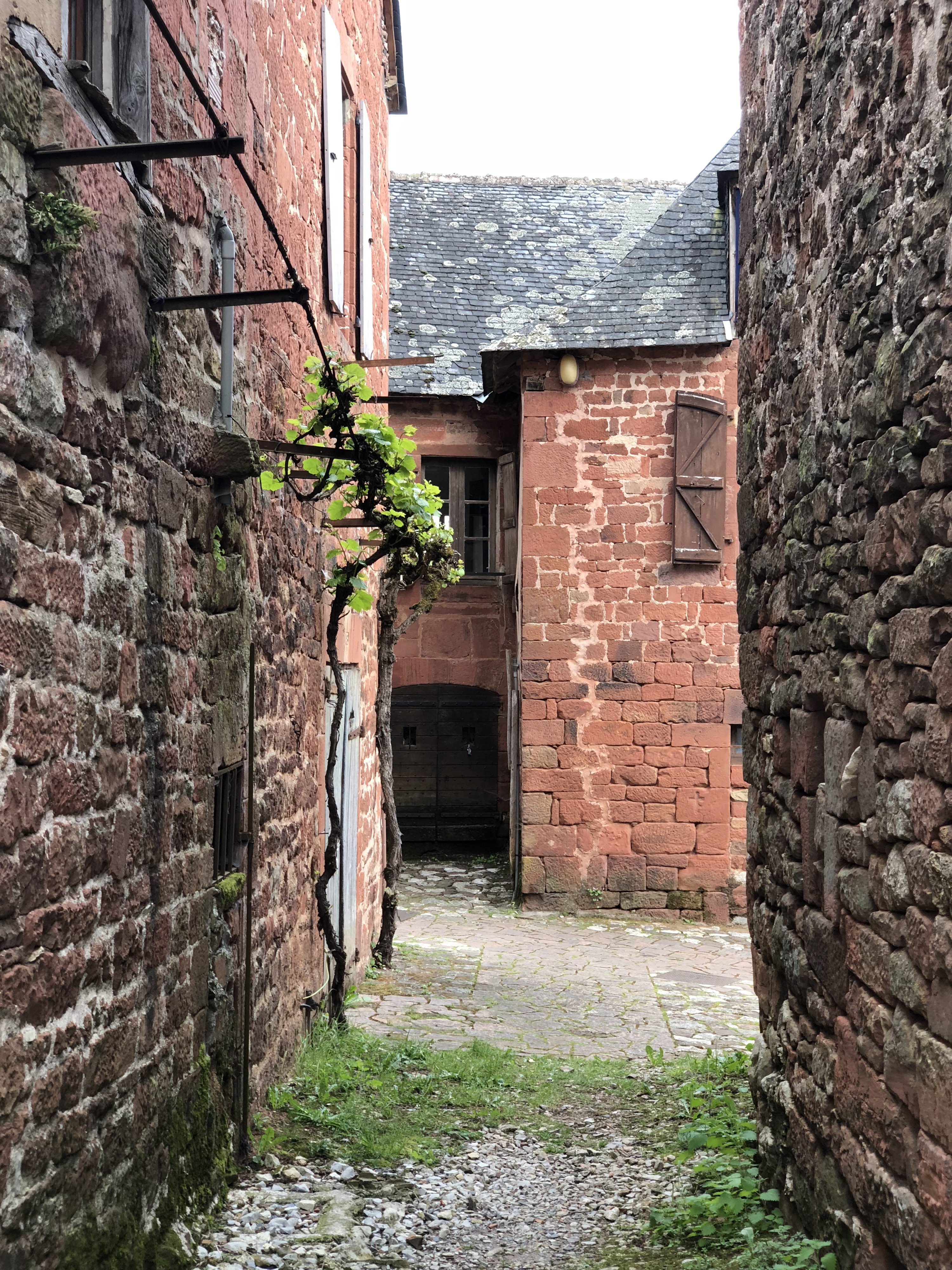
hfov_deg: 28.0
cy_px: 635
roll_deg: +0.9
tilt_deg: +4.0
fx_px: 1907
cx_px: 476
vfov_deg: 36.8
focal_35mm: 52
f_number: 2.4
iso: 16
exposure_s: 1/60
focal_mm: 6
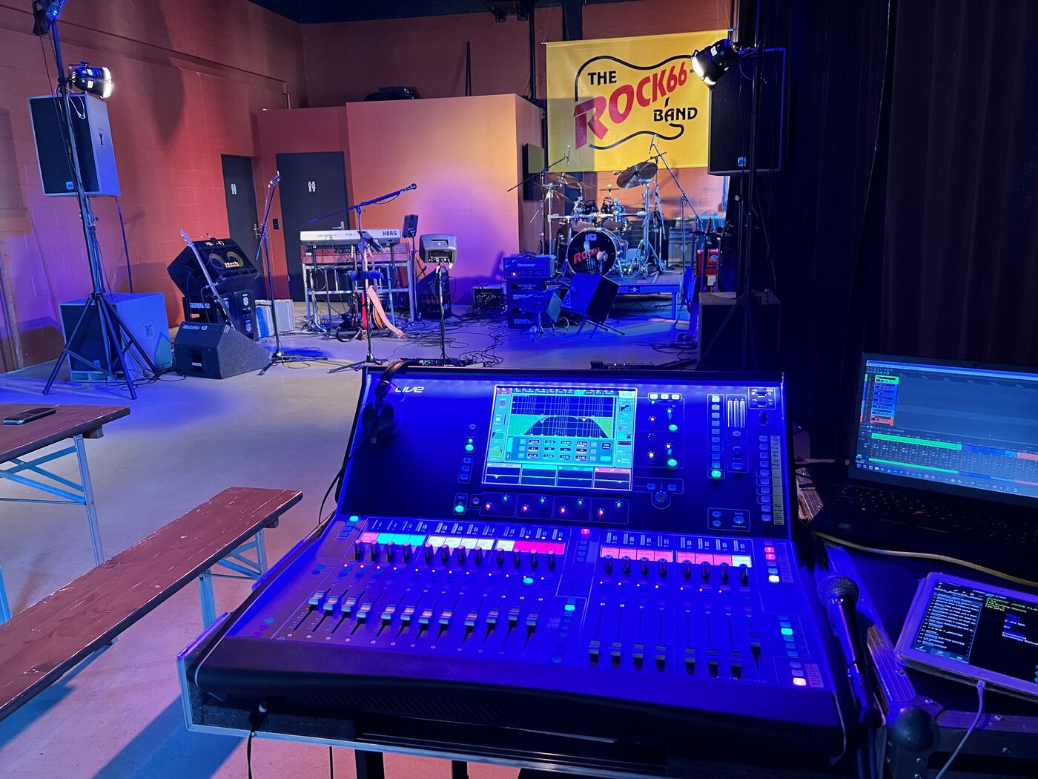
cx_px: 519
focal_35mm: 26
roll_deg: +1.2
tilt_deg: -13.6
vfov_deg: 53.1
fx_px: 780
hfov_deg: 67.3
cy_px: 390
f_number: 1.5
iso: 500
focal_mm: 5.7
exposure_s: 1/50
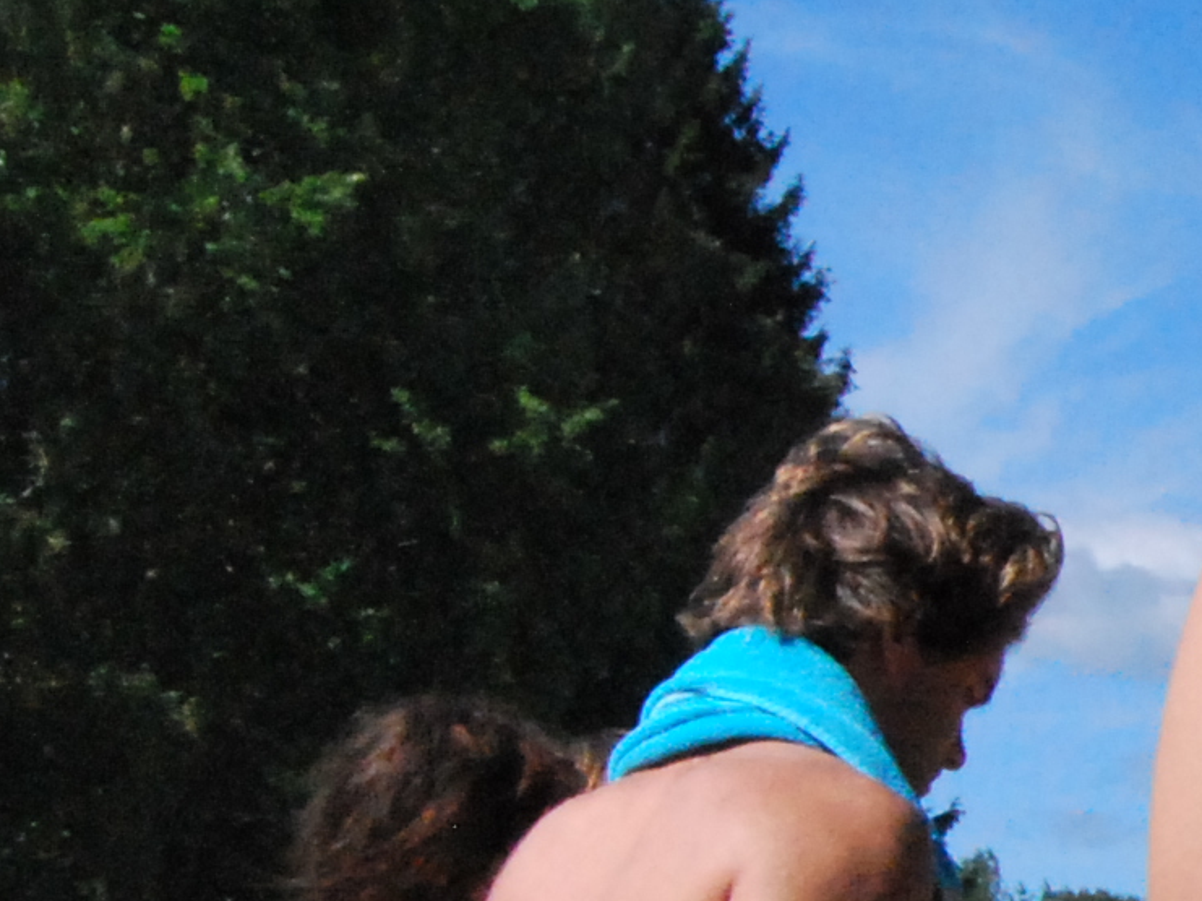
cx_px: 2209
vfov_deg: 9.8
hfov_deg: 12.0
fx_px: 5241
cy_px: 763
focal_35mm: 151
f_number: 18
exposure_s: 1/1000
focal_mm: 20
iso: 1600
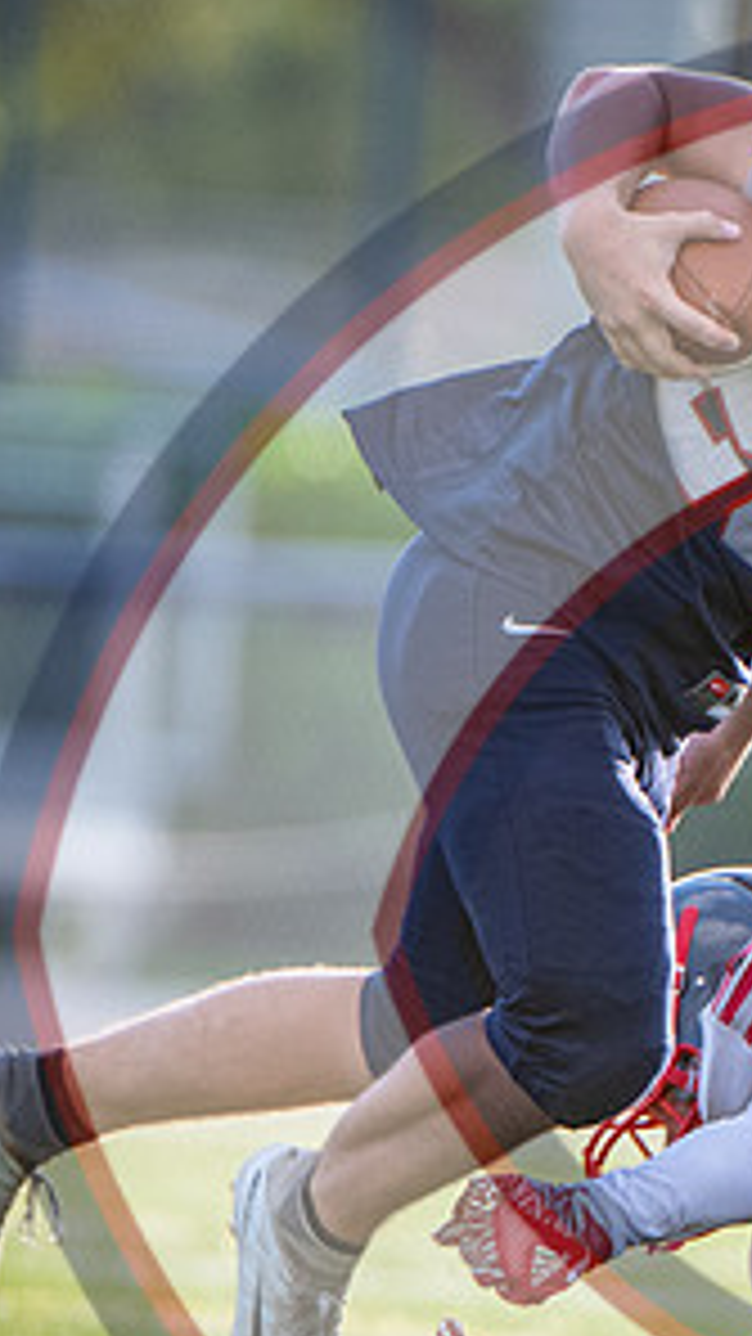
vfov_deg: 1.6
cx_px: 805
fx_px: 46522
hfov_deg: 0.9
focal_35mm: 1312
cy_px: 761
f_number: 4
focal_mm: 400
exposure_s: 1/1000
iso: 640
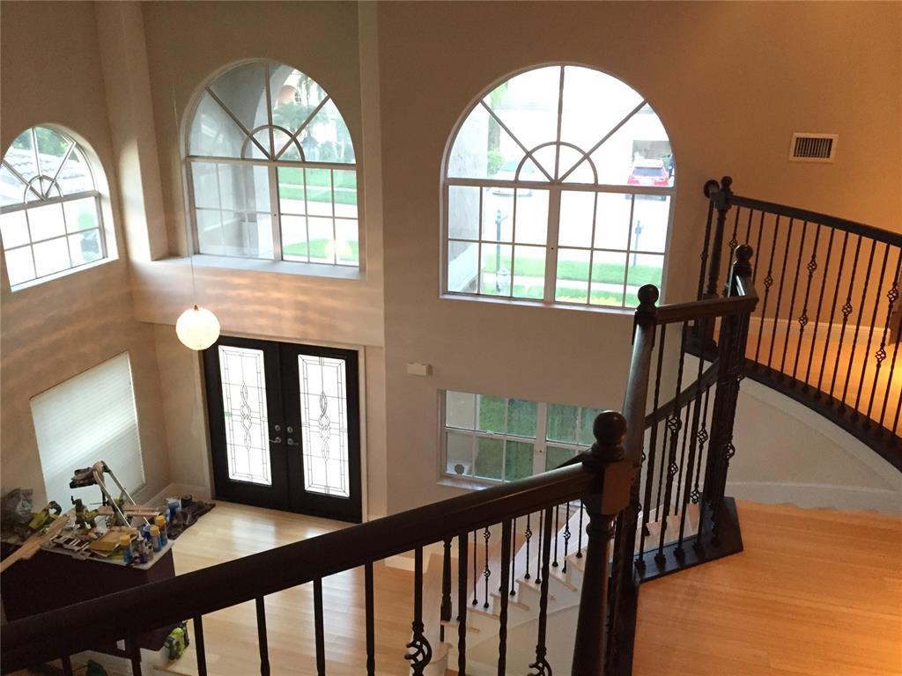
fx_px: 756
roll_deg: -0.2
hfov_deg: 61.7
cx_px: 451
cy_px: 338
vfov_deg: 48.2
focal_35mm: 29
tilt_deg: -18.4
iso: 250
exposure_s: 1/30
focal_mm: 4.15
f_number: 2.2
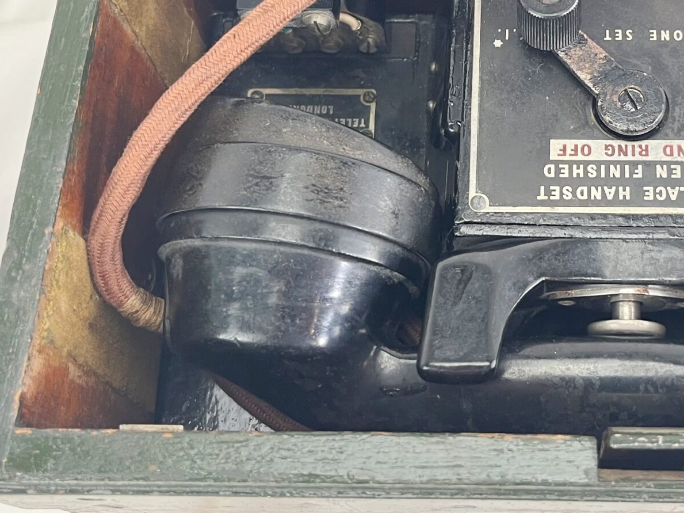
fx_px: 1106
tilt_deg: -63.8
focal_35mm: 56
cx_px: 541
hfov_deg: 33.4
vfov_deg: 25.8
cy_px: 134
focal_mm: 5.1
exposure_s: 1/50
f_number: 1.6
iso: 64
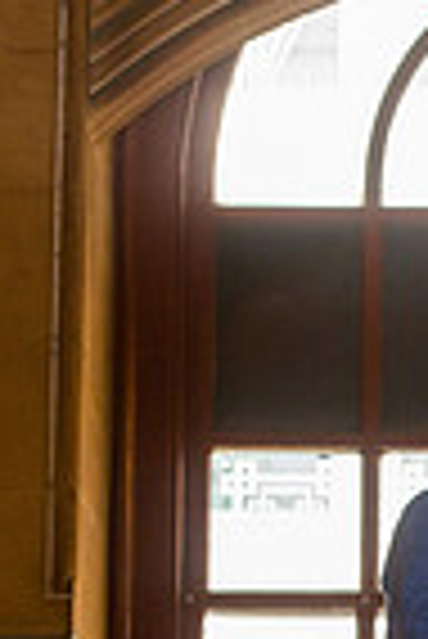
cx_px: 658
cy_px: 616
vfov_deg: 8.6
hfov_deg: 5.7
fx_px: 4234
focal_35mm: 238
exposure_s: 1/100
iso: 1600
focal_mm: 75
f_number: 4
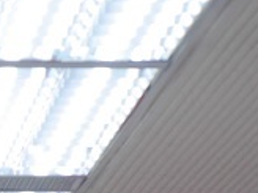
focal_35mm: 363
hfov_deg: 5.4
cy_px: 385
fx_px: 2706
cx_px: -170
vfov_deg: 4.0
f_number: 2.8
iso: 200
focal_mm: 35
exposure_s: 1/80
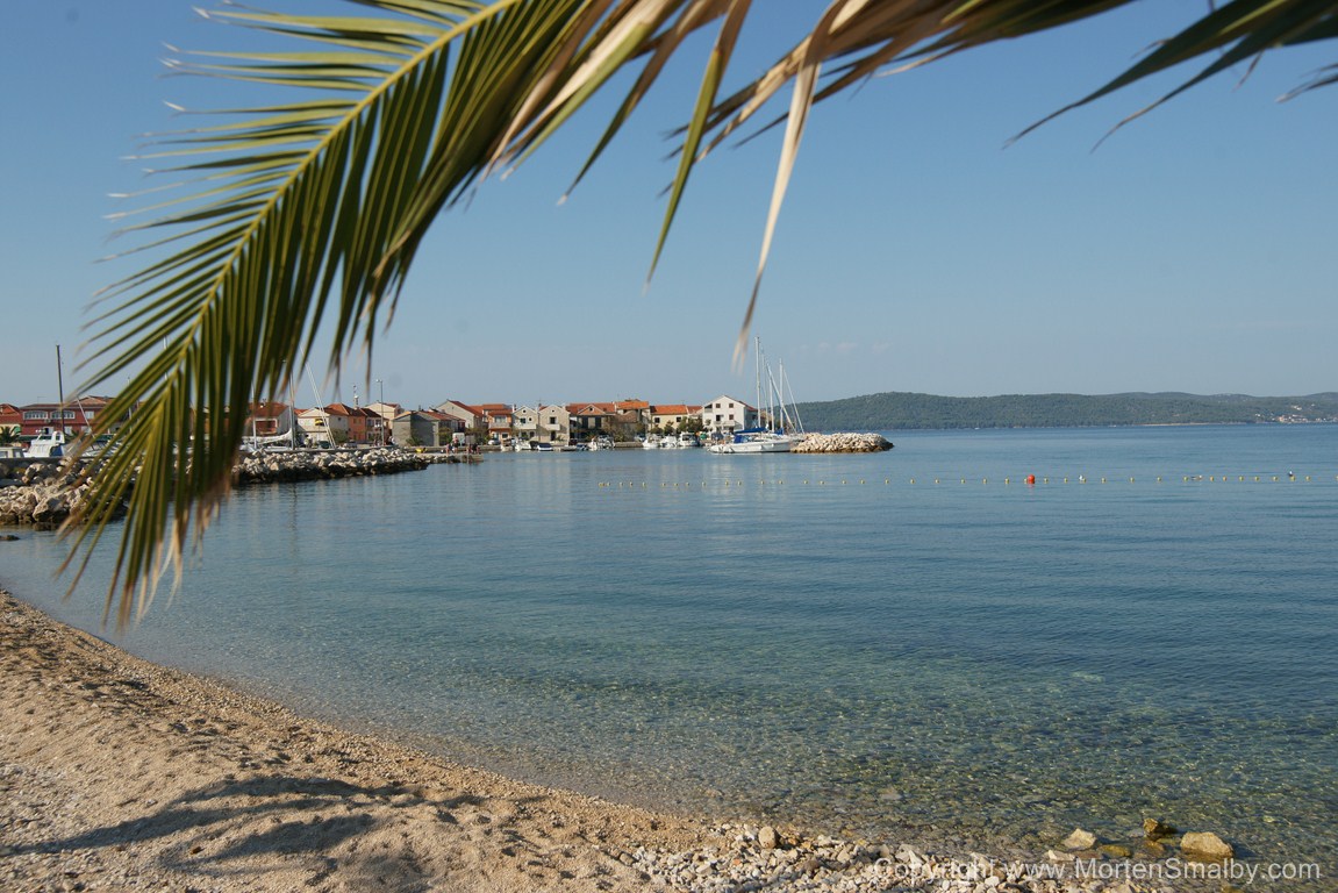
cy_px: 446
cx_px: 669
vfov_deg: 37.9
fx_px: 1301
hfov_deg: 54.4
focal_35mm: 35
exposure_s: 1/500
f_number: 10
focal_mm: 35
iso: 200
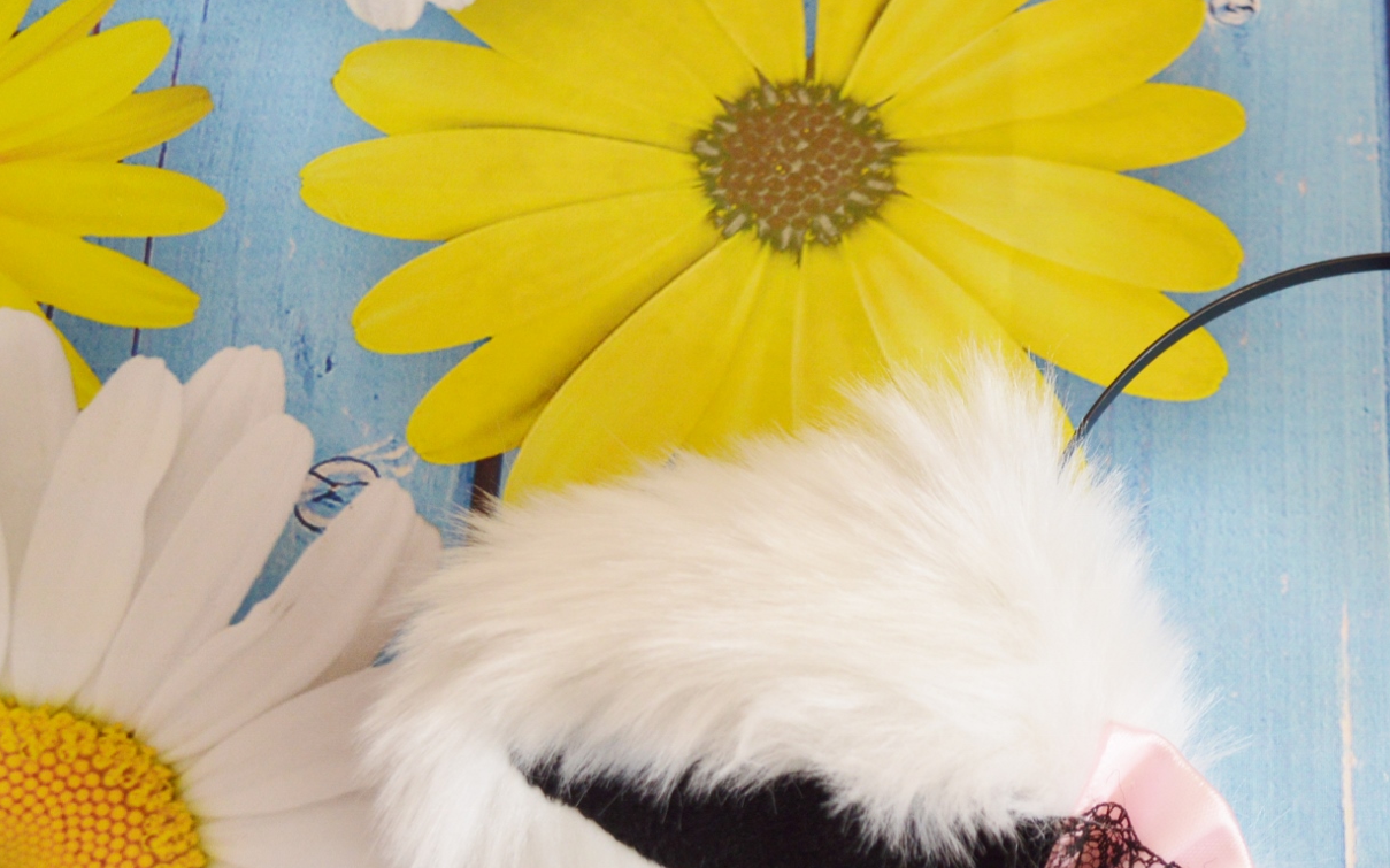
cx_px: 1257
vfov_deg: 17.8
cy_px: 624
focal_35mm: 73
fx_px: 2765
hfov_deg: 27.2
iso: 400
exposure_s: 1/80
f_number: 4.5
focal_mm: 26
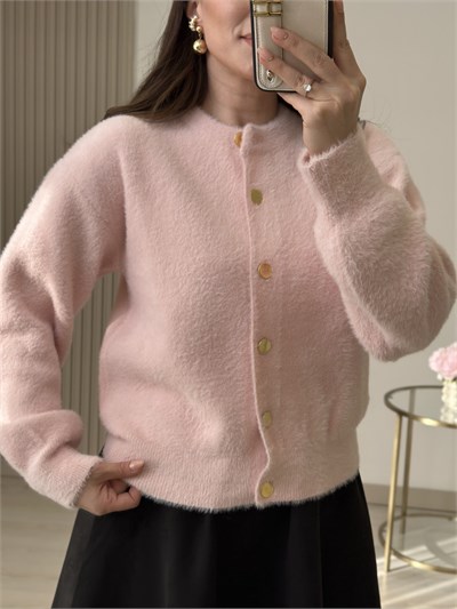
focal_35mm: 48
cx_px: 228
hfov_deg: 30.3
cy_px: 304
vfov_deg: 39.6
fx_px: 845
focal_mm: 6.86
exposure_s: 1/659
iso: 80
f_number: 1.78
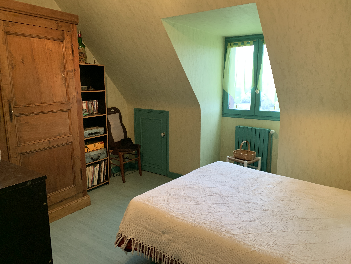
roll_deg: +0.2
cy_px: 132
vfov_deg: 53.1
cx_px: 176
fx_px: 264
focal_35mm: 26
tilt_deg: -11.1
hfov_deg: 67.3
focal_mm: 4.25
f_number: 1.8
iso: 160
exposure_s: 1/50
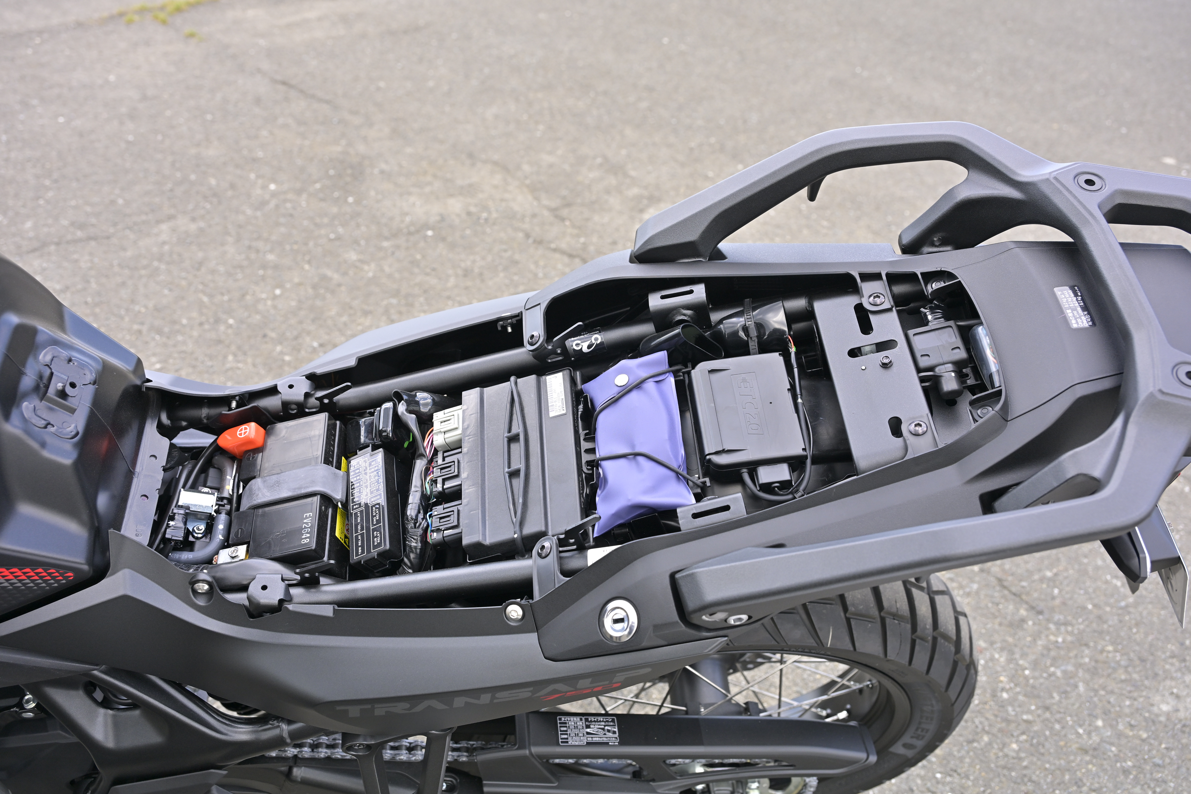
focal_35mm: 32
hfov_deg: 58.7
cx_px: 596
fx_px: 1059
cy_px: 397
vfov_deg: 41.1
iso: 400
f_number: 5
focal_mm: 32
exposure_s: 1/400
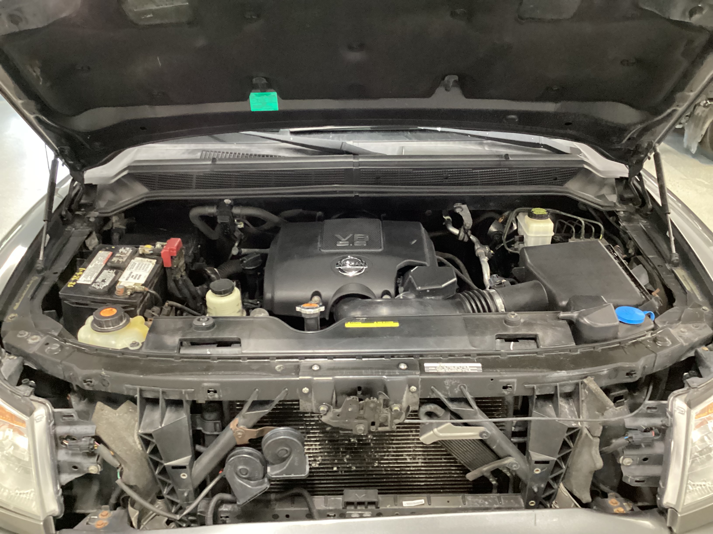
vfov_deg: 45.4
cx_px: 356
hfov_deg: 58.4
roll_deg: +0.9
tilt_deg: -28.8
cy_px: 267
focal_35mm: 31
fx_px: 639
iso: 640
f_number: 2.4
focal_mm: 3.3
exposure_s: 1/24
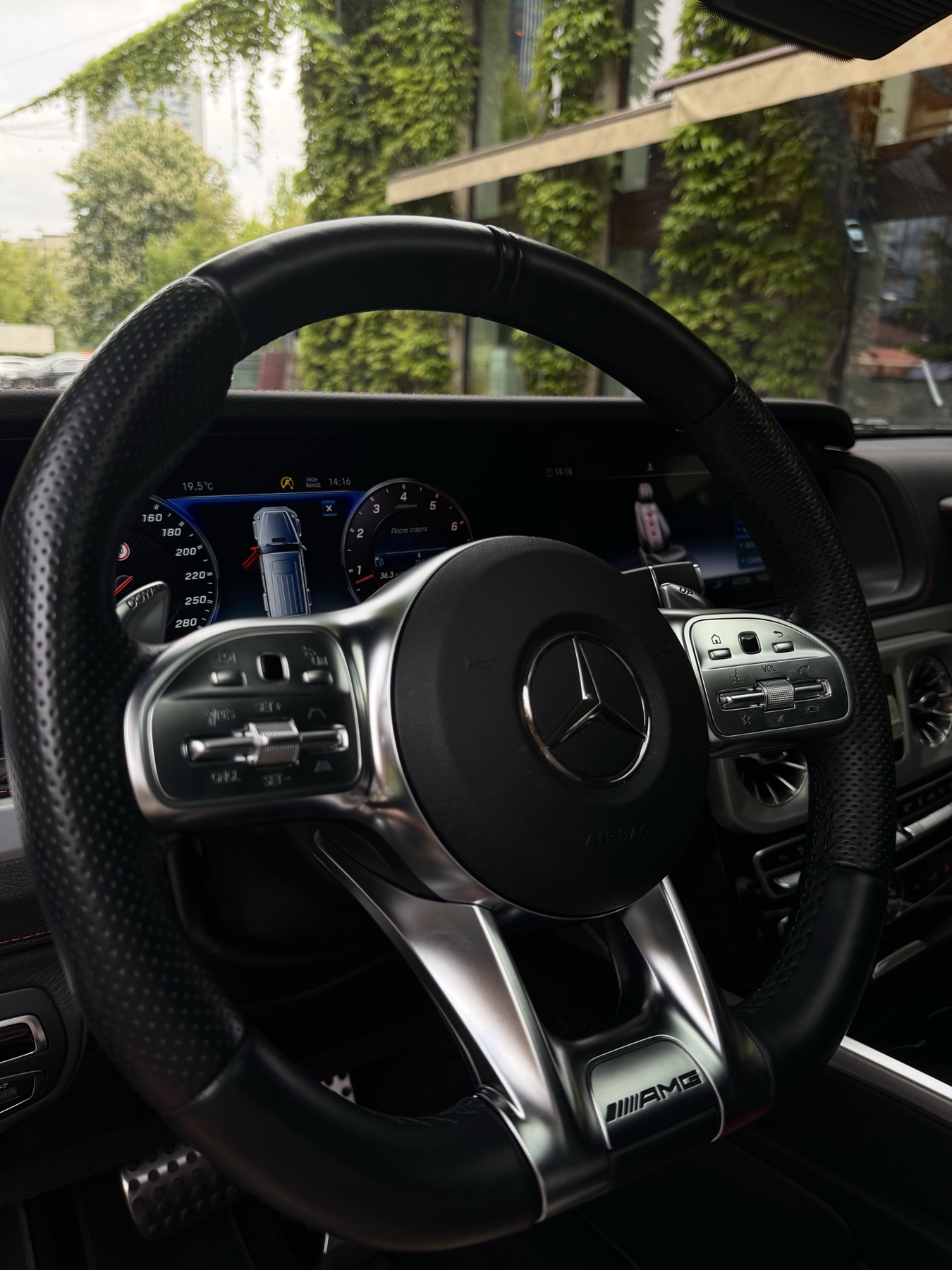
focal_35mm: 24
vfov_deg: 71.6
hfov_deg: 56.8
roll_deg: -2.1
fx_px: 880
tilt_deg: -16.9
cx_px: 476
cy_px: 635
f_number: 1.78
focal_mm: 6.76
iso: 100
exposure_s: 1/750
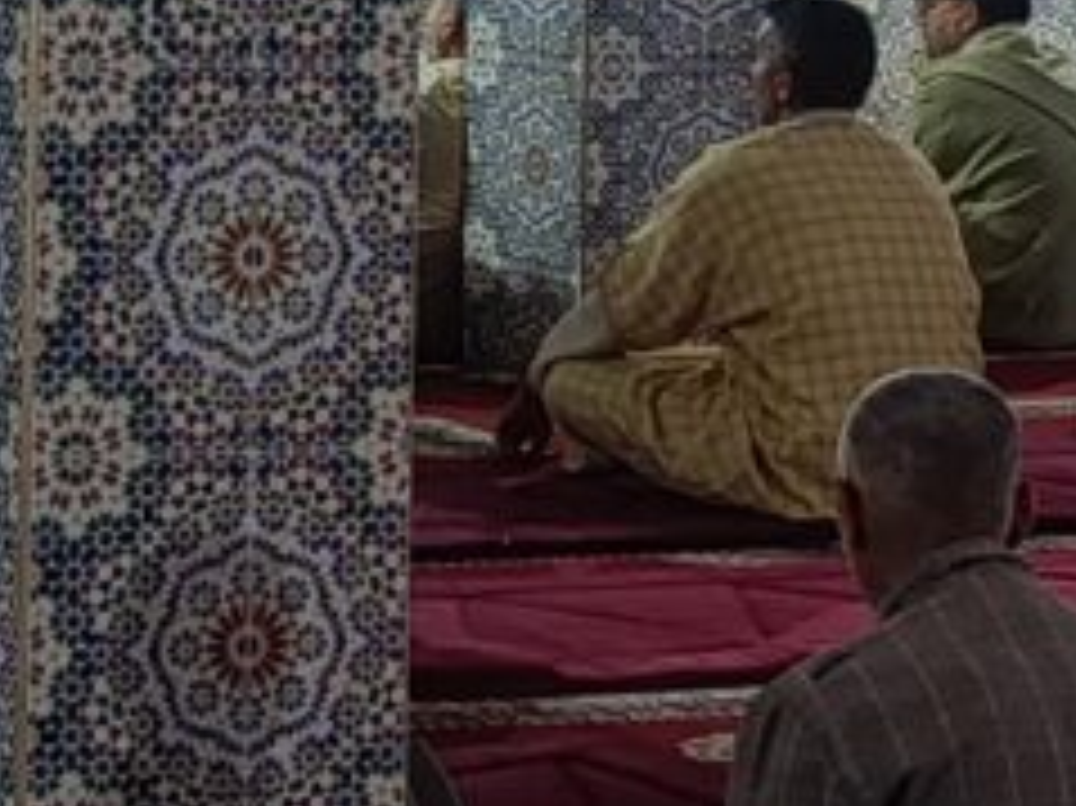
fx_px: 5468
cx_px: -599
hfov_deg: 10.8
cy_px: -349
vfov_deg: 8.3
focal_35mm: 176
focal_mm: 6.14
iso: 3200
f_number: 1.6
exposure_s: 1/25
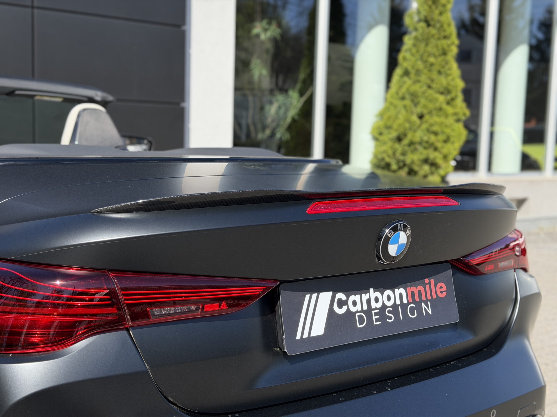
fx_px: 772
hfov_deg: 39.7
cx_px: 278
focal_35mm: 48
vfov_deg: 30.3
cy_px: 208
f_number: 1.78
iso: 100
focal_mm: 6.76
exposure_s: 1/2976
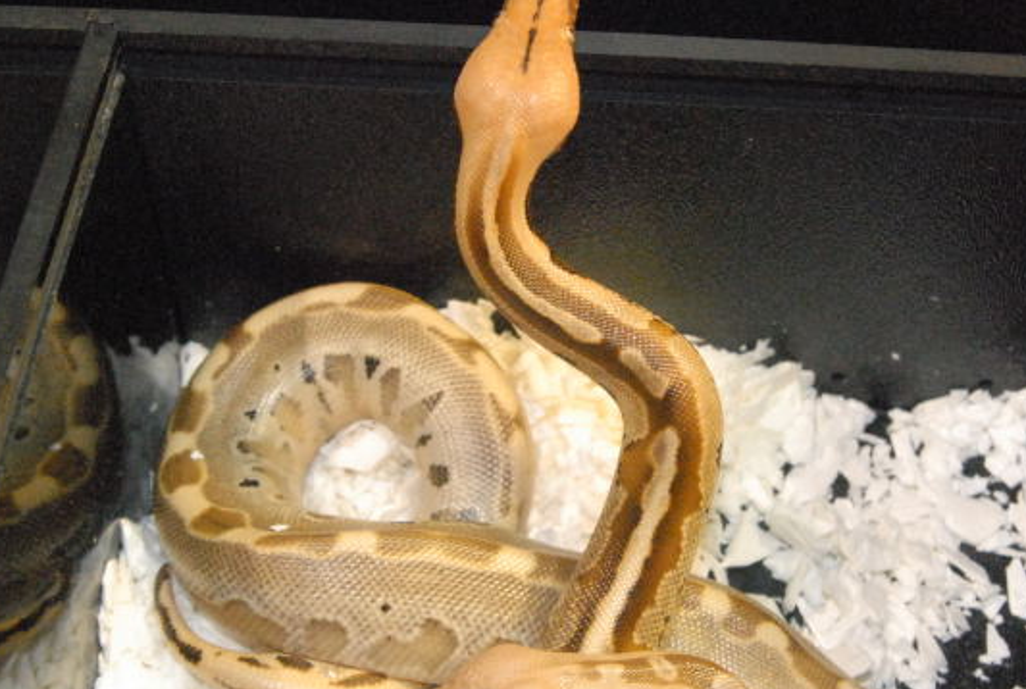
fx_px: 1800
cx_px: 591
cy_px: 363
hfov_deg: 31.8
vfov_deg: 21.7
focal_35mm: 63
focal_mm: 28
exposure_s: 1/160
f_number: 7.1
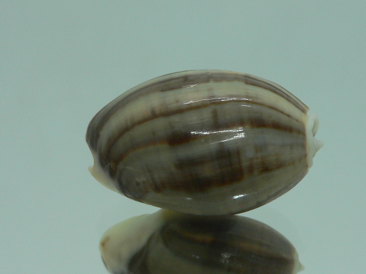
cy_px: 167
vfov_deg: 28.5
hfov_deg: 37.4
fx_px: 539
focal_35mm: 51
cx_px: 210
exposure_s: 1/60
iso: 100
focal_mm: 4.6
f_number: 2.8
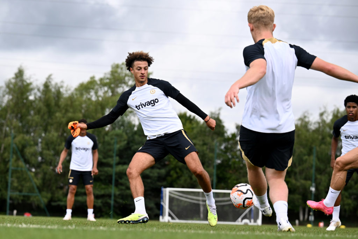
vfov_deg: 13.6
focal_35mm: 101
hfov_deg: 20.2
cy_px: 120
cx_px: 179
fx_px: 1004
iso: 400
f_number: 4
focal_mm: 101
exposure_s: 1/2000
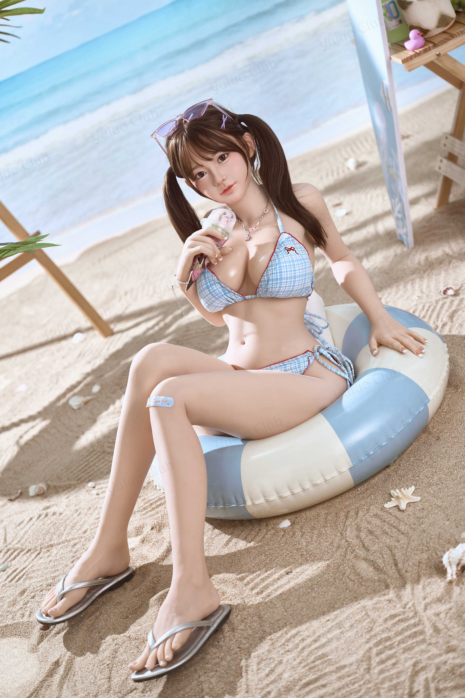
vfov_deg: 31.4
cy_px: 349
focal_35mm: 64
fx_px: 1240
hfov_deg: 21.2
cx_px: 232
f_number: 2.8
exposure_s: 1/125
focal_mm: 64
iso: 200
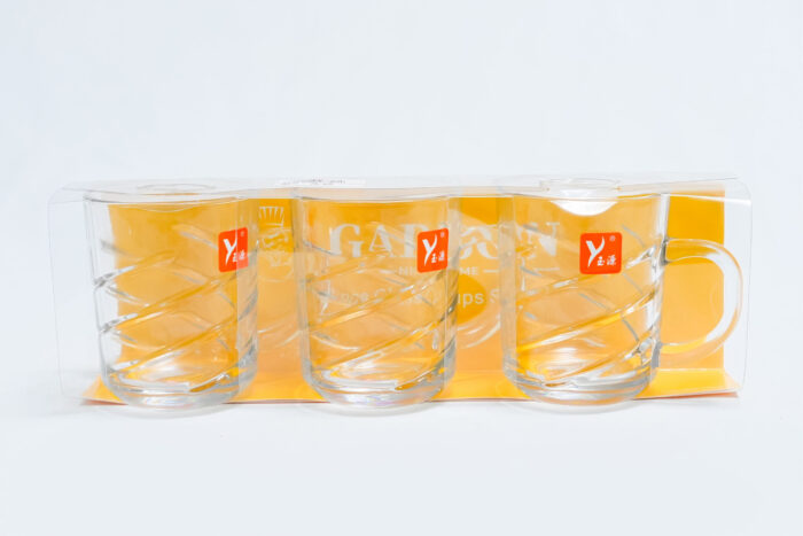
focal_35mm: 70
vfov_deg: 19.5
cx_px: 402
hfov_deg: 28.8
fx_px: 1562
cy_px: 268
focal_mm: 47
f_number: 10
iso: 2500
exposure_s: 1/125
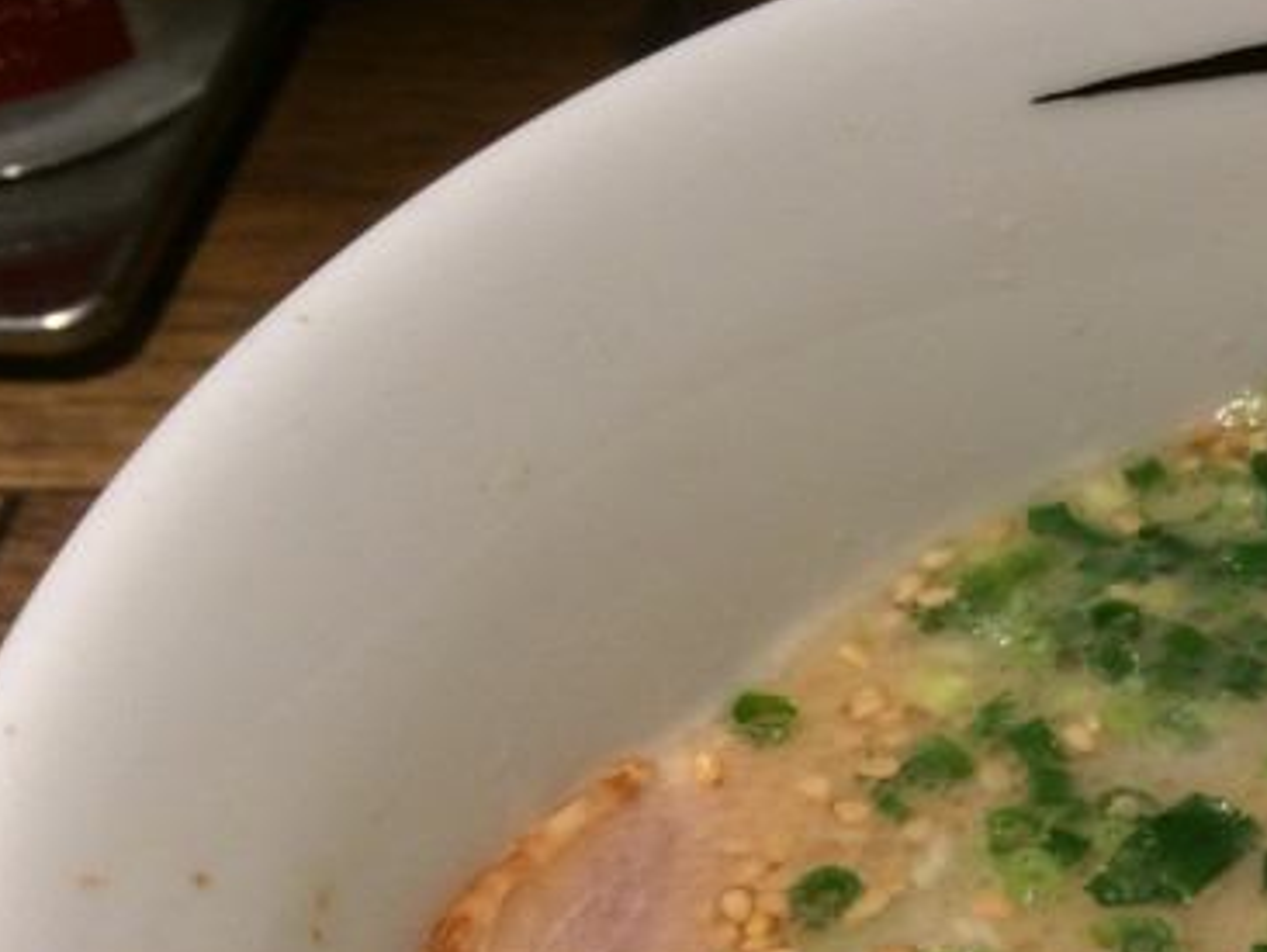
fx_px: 2784
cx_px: 1582
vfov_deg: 18.2
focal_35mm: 76
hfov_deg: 23.2
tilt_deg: -53.7
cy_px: 1194
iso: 50
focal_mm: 4.15
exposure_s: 1/60
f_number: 2.2
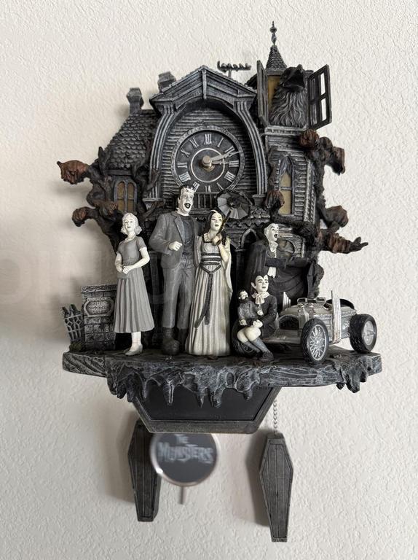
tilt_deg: +5.4
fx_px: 387
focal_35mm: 24
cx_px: 209
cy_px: 280
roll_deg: +0.0
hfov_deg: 56.7
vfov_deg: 71.7
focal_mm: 6.76
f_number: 1.78
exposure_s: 1/60
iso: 250
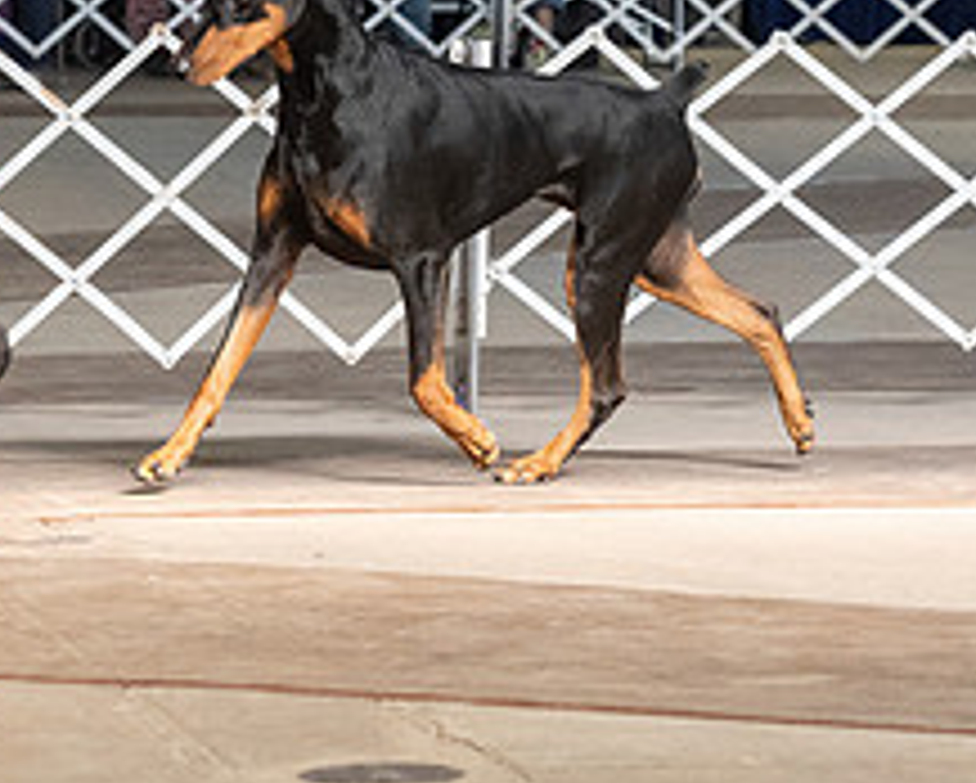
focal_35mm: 277
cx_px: 299
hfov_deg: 7.0
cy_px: -158
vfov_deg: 5.6
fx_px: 8009
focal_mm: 95
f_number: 5
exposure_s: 1/400
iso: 6400
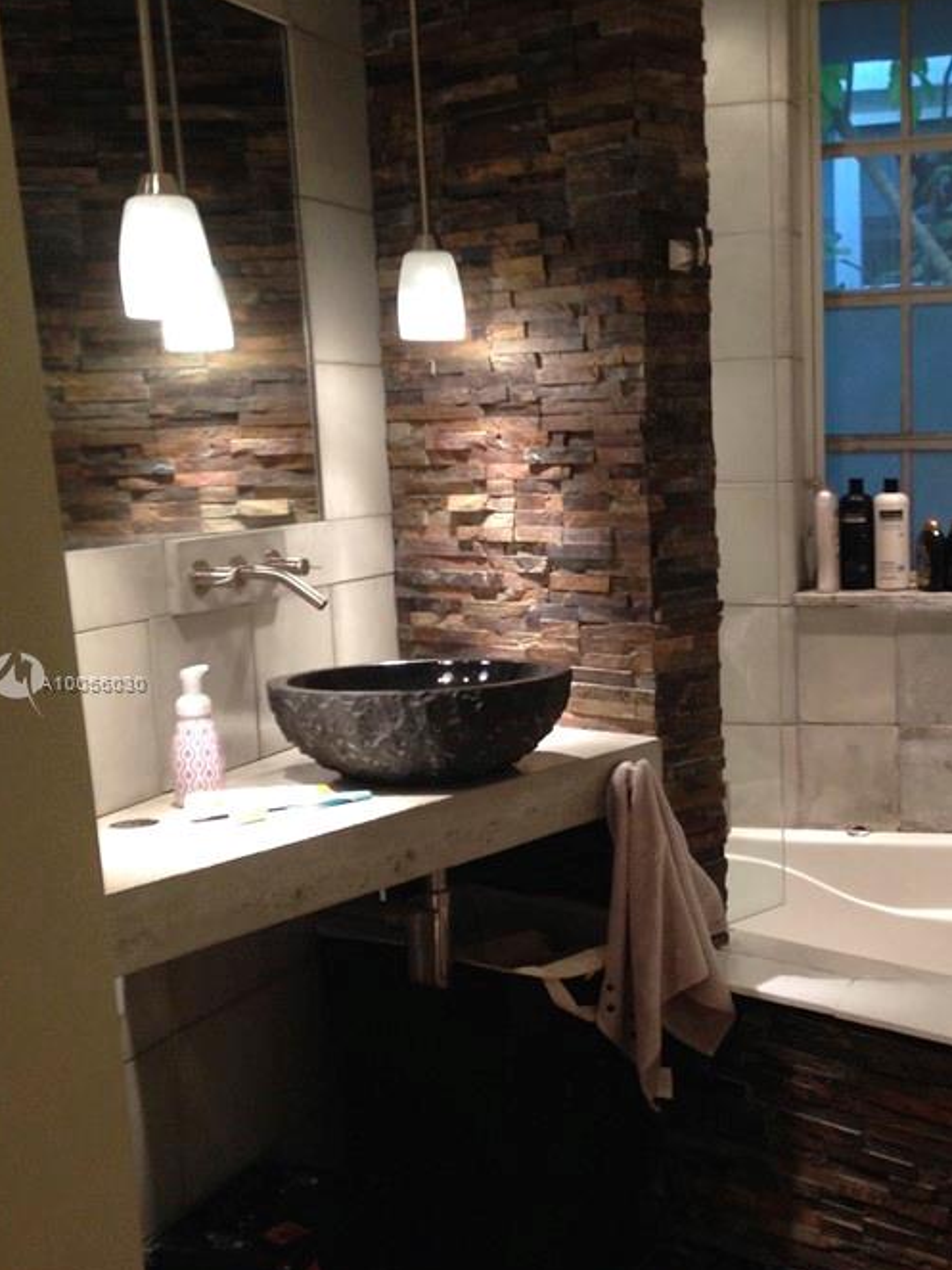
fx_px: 1871
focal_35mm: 51
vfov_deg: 37.5
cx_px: 716
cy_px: 684
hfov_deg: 28.1
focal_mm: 4.12
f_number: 2.4
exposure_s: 1/20
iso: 160
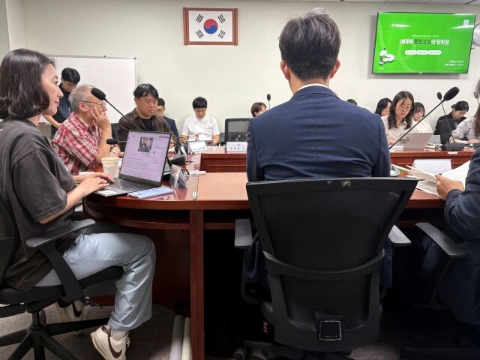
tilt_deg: -10.1
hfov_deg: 67.3
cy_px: 180
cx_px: 240
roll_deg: +1.0
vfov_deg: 53.1
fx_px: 361
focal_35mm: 26
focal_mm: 5.96
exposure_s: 1/60
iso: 80
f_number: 1.6
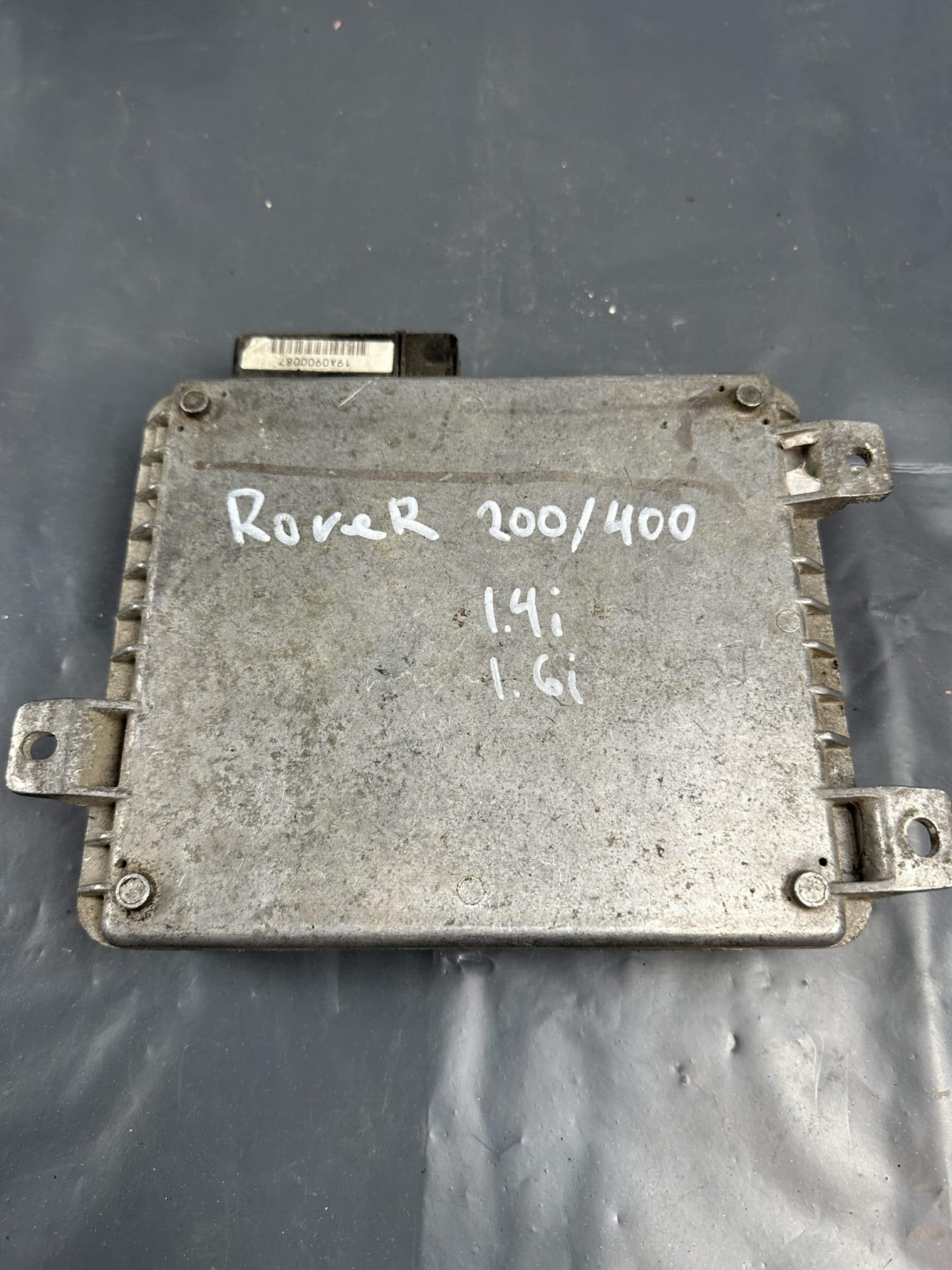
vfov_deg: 71.6
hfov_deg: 56.8
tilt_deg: -66.2
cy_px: 635
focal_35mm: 24
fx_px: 880
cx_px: 476
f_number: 1.78
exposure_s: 1/100
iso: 125
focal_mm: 6.86
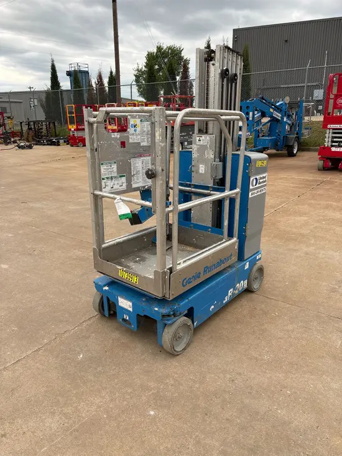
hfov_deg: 53.1
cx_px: 171
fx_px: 342
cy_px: 228
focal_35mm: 26
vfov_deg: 67.3
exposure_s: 1/675
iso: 50
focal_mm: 5.96
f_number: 1.6
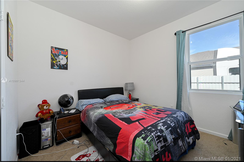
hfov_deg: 104.3
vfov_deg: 81.1
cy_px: 81
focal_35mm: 14
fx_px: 95
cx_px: 122
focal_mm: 14
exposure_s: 1/400
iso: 200
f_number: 5
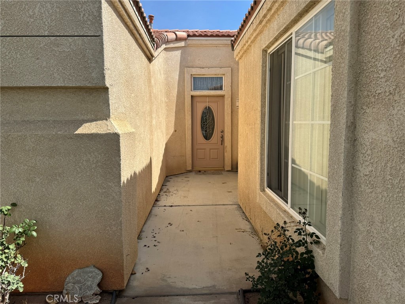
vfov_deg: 56.8
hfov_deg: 71.6
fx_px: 281
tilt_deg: -4.6
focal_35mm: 24
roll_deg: +1.1
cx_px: 202
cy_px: 152
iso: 80
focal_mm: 6.76
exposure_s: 1/4310
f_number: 1.78
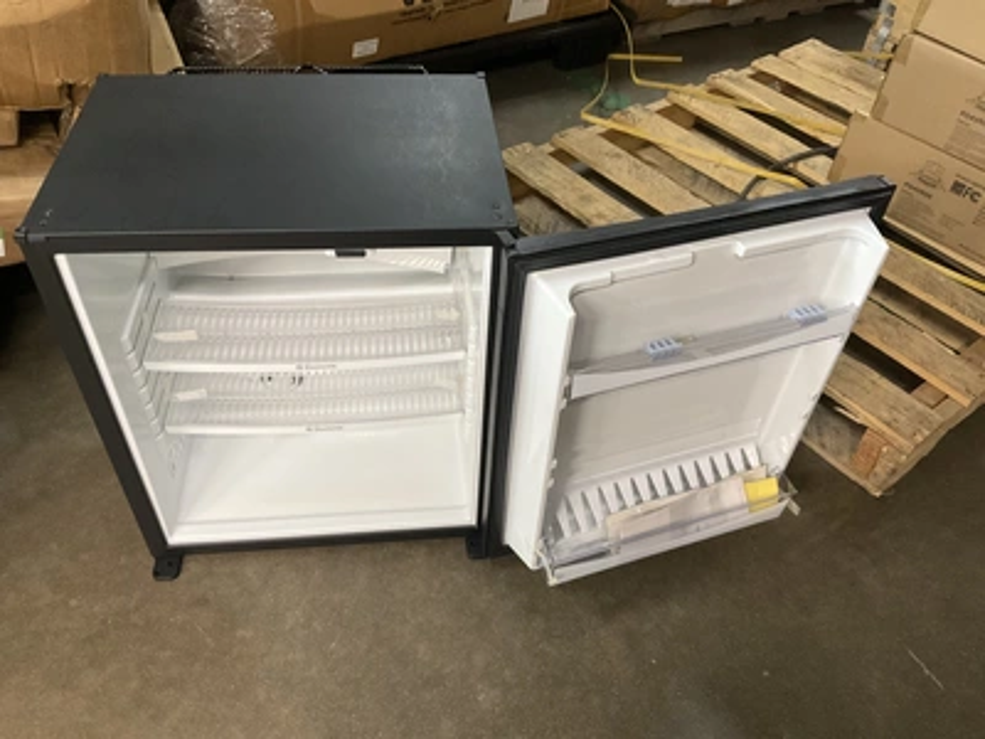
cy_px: 370
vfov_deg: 48.2
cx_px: 492
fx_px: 825
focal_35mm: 29
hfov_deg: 61.7
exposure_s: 1/60
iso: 250
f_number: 1.8
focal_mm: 3
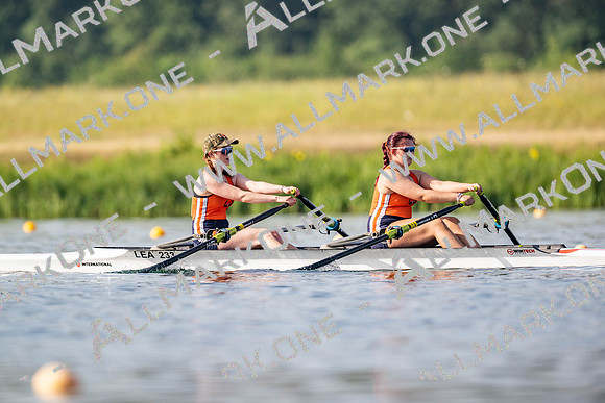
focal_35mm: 600
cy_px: 202
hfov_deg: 3.4
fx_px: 10085
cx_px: 302
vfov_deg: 2.3
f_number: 5
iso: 250
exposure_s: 1/2500
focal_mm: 600
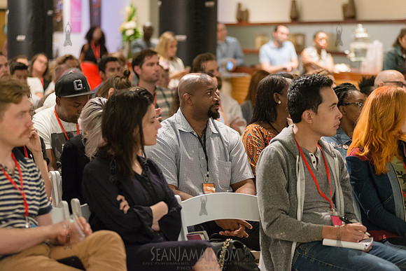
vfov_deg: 13.0
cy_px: 136
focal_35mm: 105
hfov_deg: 19.5
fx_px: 1184
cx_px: 203
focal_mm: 105
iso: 4000
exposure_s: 1/200
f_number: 2.8
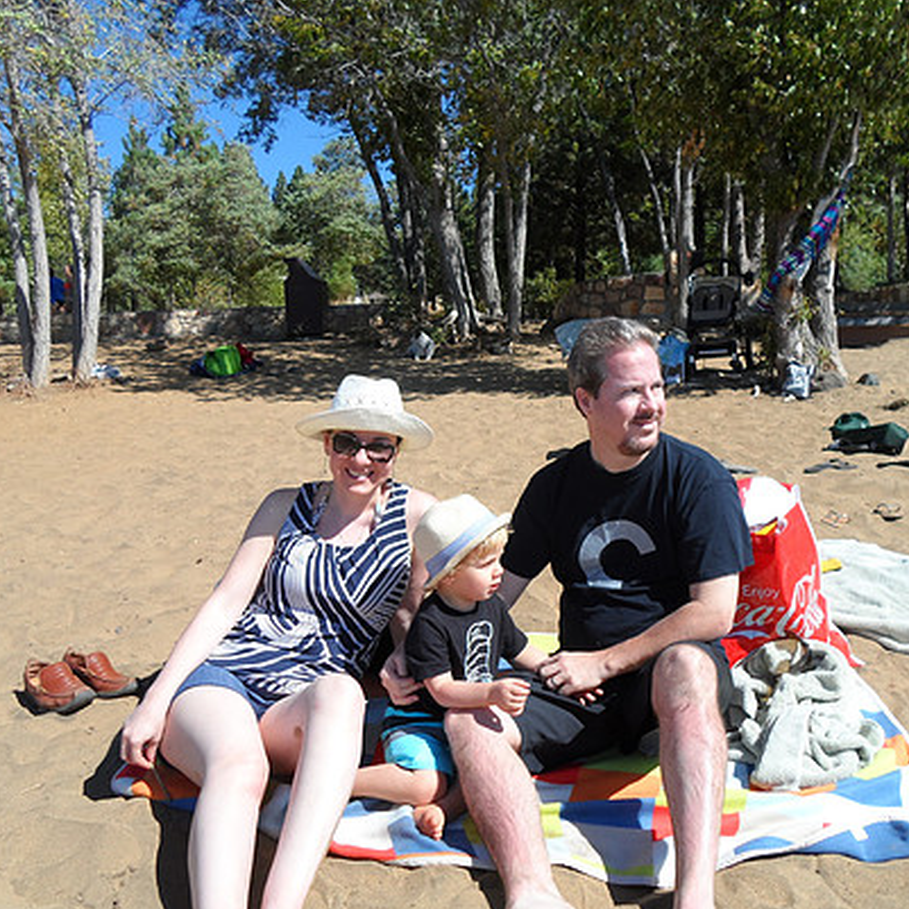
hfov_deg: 51.0
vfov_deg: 51.1
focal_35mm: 32
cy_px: 482
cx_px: 501
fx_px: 951
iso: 80
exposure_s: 1/1500
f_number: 2.5
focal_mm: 4.5
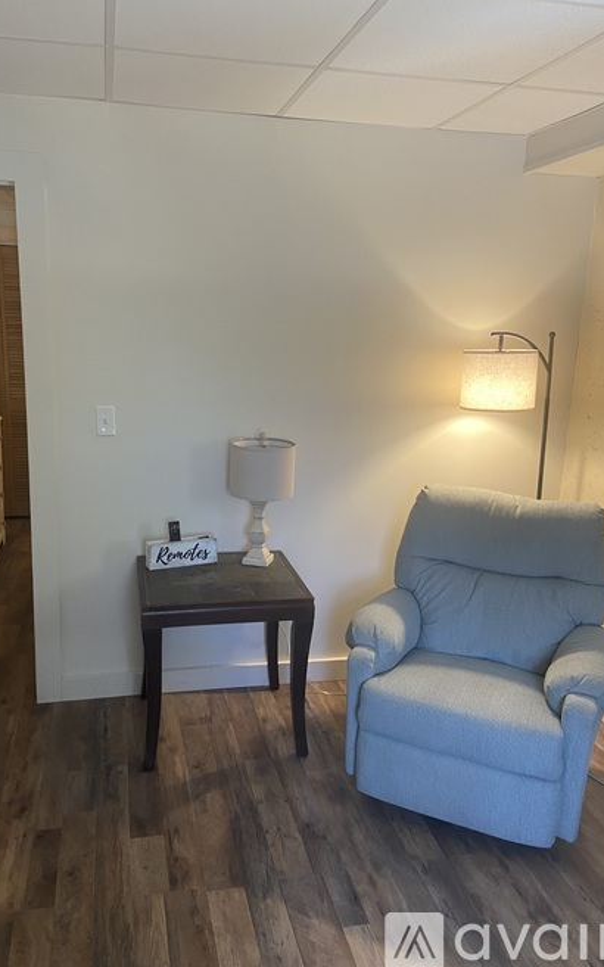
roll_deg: -1.2
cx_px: 255
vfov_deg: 66.5
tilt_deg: -11.9
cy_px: 480
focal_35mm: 28
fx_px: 737
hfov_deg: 44.4
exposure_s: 1/60
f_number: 1.8
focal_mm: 4.25
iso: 250
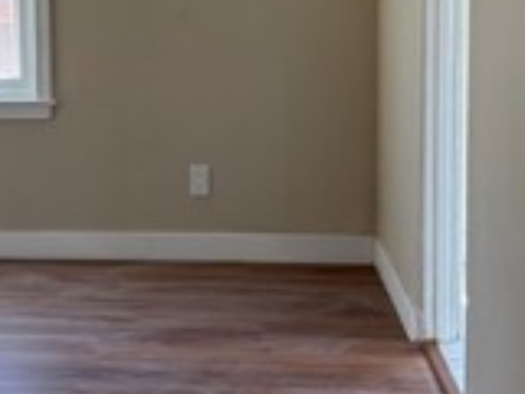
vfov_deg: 15.3
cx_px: -49
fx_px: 1456
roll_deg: +1.3
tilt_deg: -7.8
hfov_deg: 19.6
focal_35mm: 96
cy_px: 56
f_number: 1.78
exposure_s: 1/196
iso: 64
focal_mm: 6.76
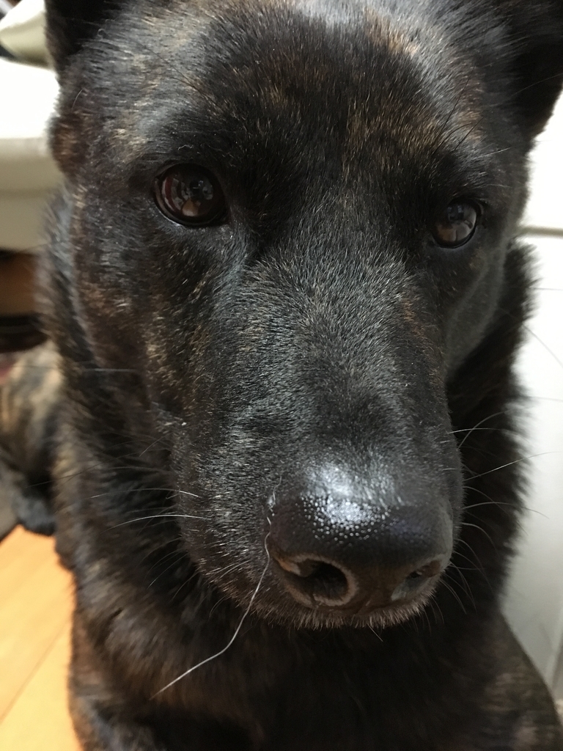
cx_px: 282
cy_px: 376
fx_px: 629
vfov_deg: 61.7
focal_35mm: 29
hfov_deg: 48.2
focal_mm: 4.15
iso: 320
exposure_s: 1/15
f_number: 2.2
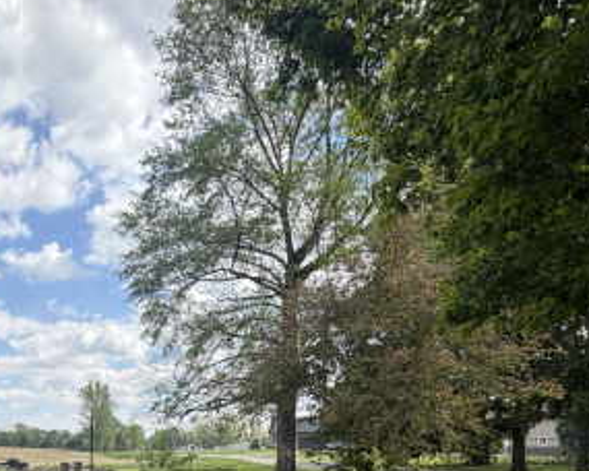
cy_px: 483
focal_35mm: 32
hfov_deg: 51.4
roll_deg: -0.8
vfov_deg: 39.6
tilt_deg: -4.5
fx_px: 558
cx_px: 100
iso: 25
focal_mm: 2.22
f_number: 2.2
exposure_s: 1/770
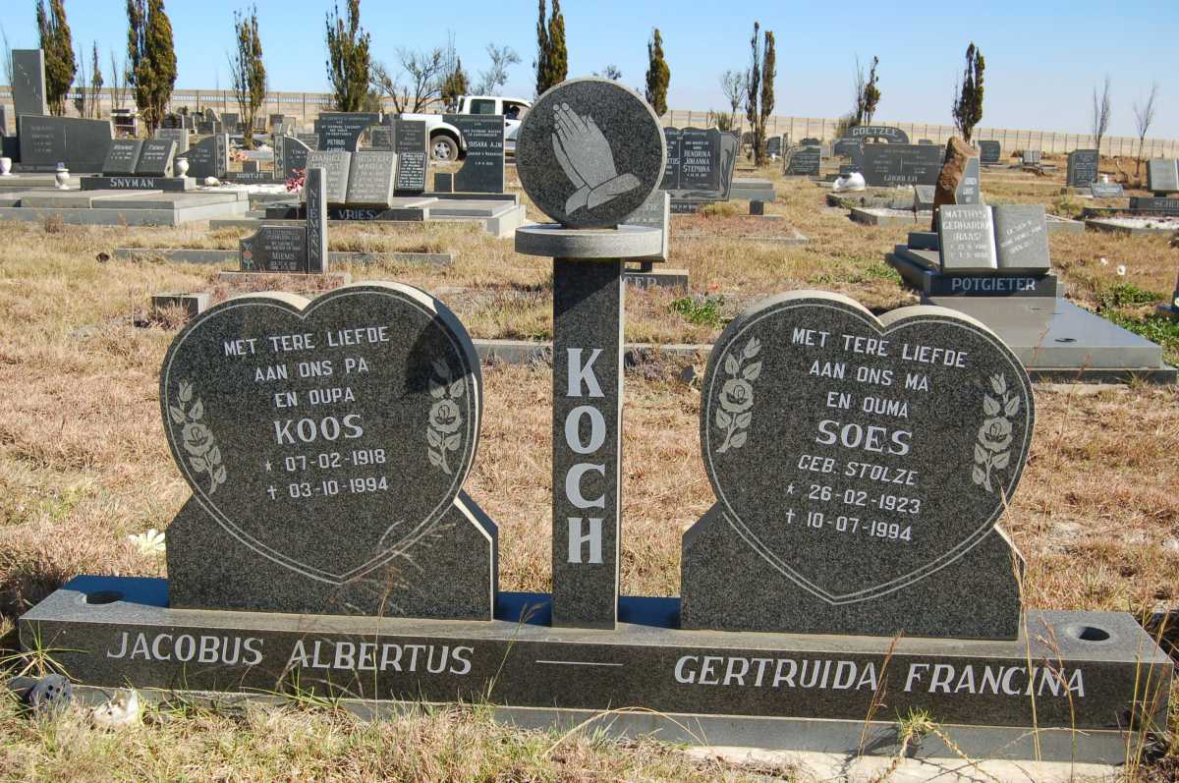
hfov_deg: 49.6
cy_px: 392
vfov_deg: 34.1
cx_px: 590
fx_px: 1276
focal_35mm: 39
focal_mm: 26
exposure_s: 1/320
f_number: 6.3
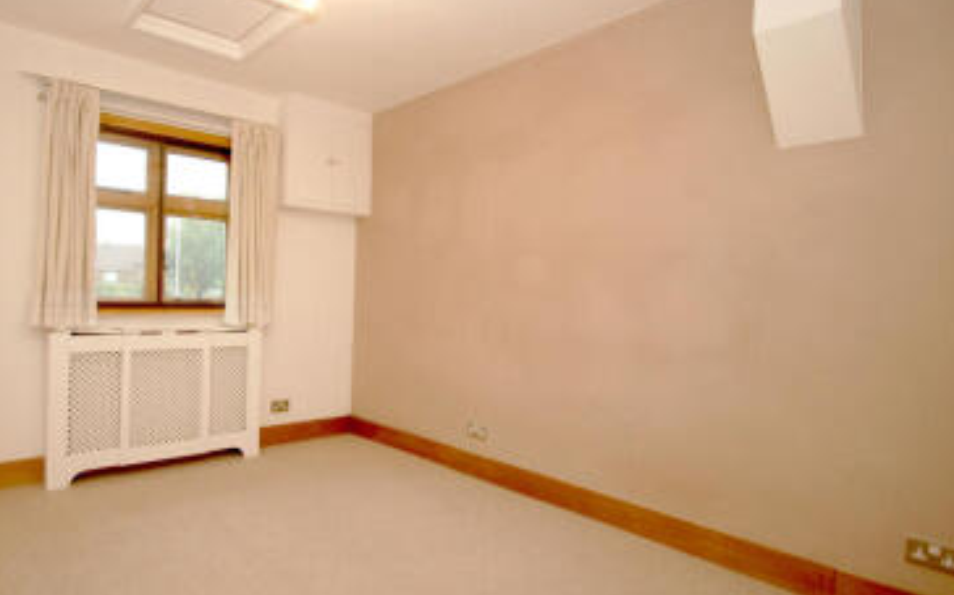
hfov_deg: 83.1
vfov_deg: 59.6
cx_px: 346
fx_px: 520
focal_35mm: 20
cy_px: 298
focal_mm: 10
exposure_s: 1/60
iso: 400
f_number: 4
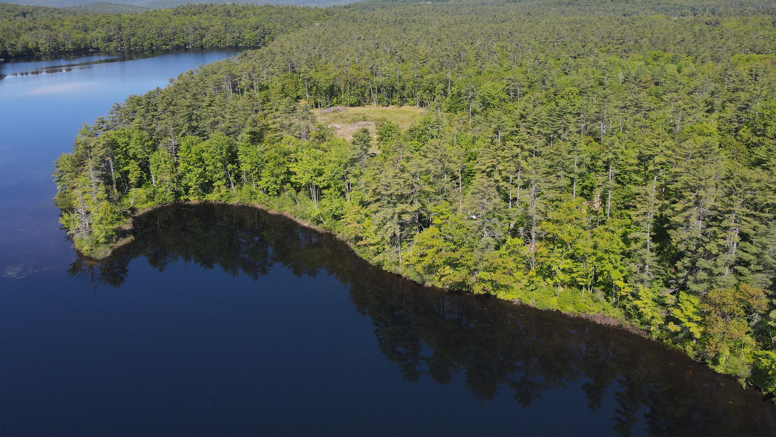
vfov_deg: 42.3
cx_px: 389
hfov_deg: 69.9
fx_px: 556
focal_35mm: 27
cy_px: 147
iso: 100
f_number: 2.8
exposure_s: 1/640
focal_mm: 4.5
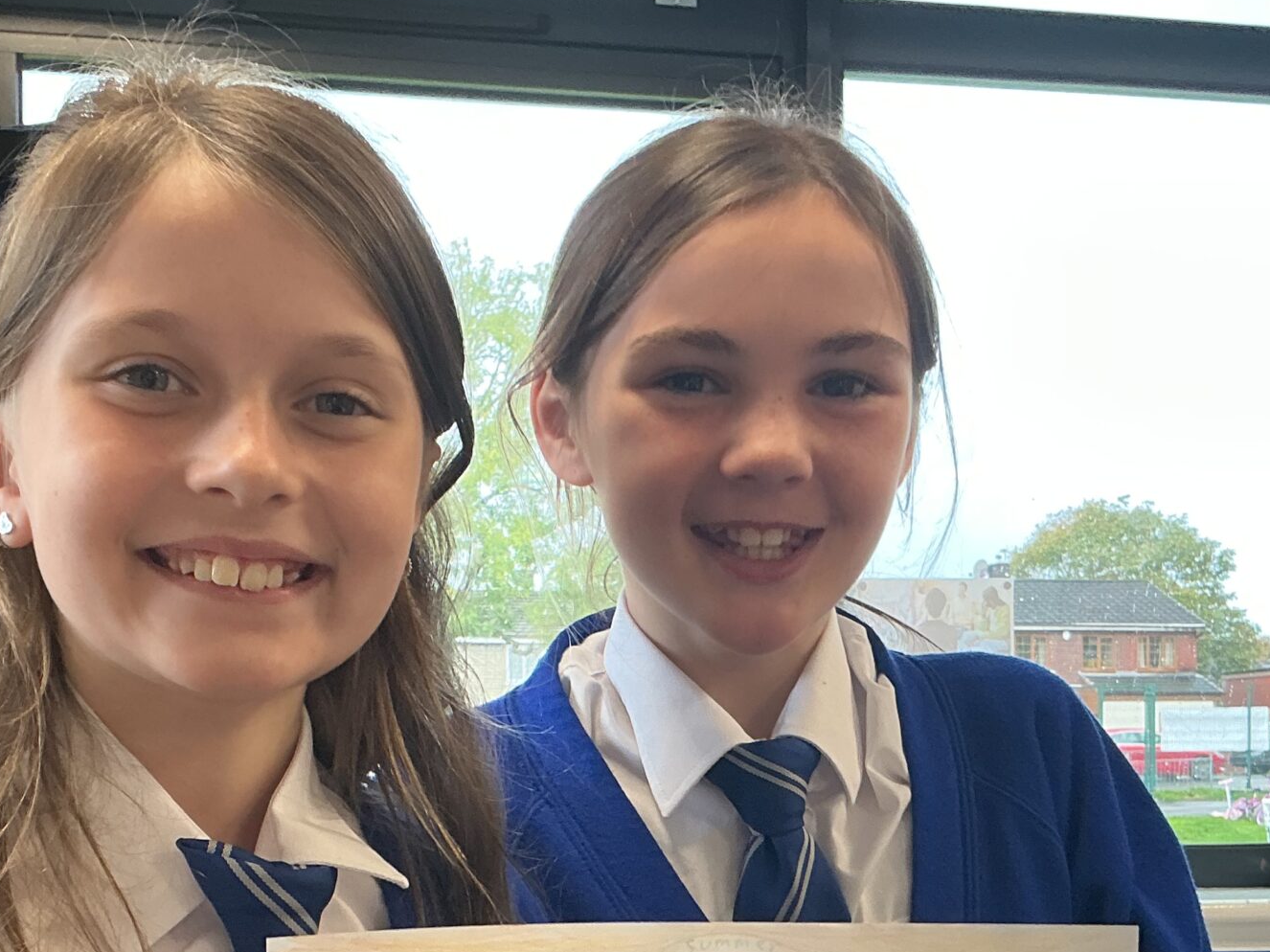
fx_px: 2054
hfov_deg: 34.3
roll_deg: +0.2
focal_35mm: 56
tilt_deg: -3.5
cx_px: 591
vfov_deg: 25.6
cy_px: 782
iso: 64
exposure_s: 1/60
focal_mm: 3
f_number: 1.8
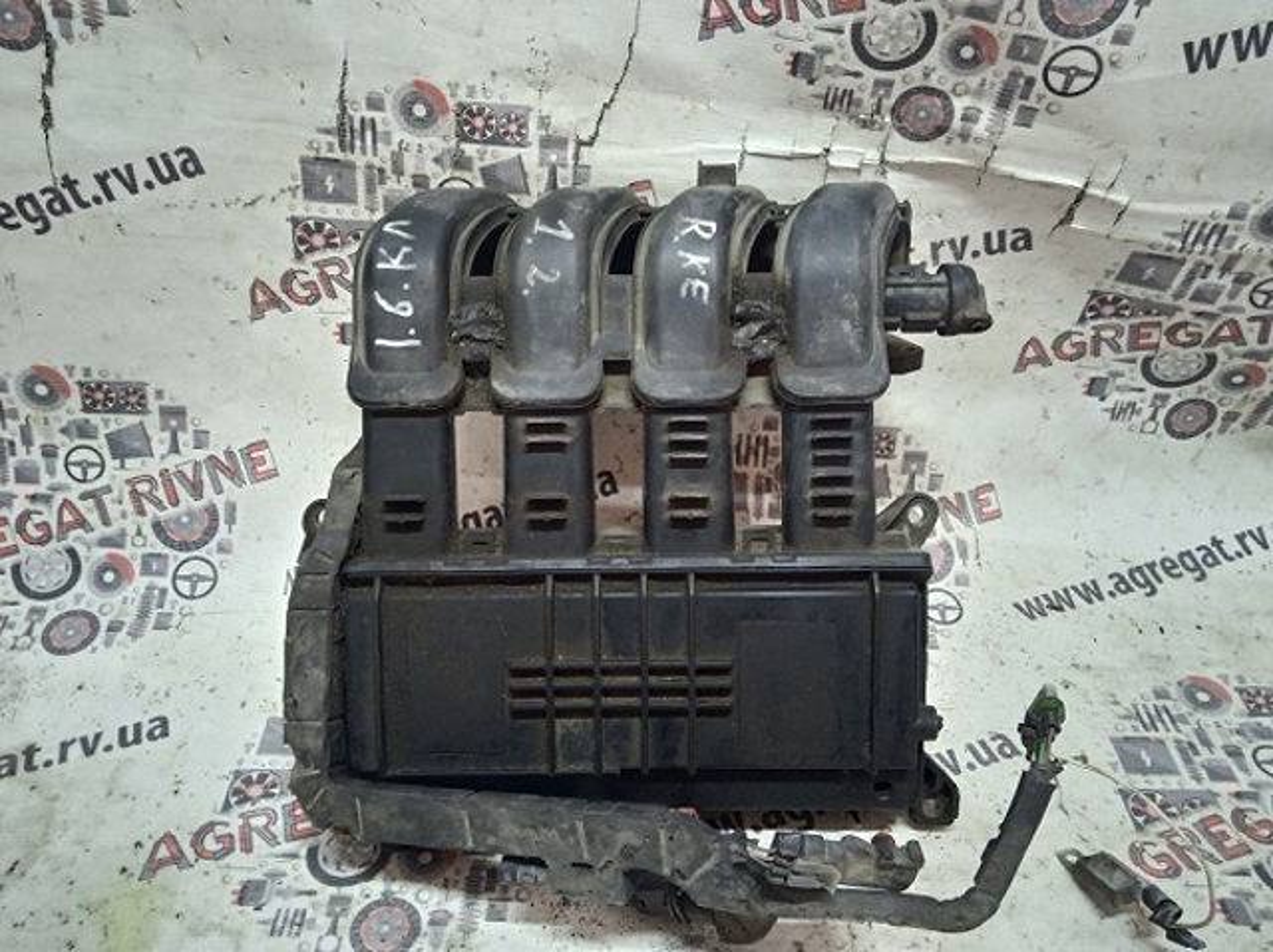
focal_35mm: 28
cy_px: 476
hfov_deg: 63.5
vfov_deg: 49.7
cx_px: 636
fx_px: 1029
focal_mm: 3.43
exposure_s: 1/25
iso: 685
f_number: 2.2
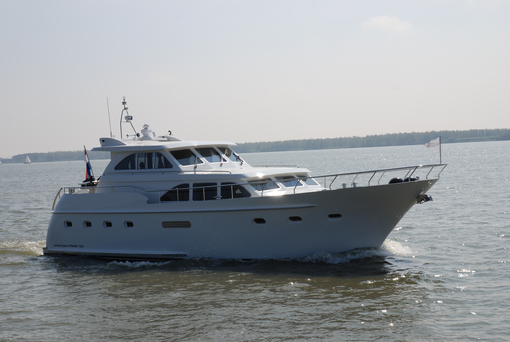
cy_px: 171
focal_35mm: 72
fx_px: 1021
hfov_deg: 28.0
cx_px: 255
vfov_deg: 19.0
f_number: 10
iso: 100
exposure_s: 1/400
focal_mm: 48
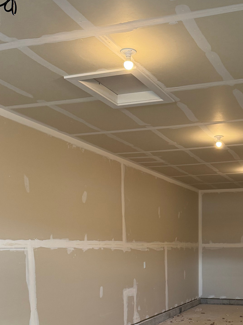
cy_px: 288
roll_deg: +0.3
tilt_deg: -5.8
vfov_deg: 37.3
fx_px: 449
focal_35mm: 48
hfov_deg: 29.8
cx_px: 178
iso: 250
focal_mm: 6.76
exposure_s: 1/120
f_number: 1.78
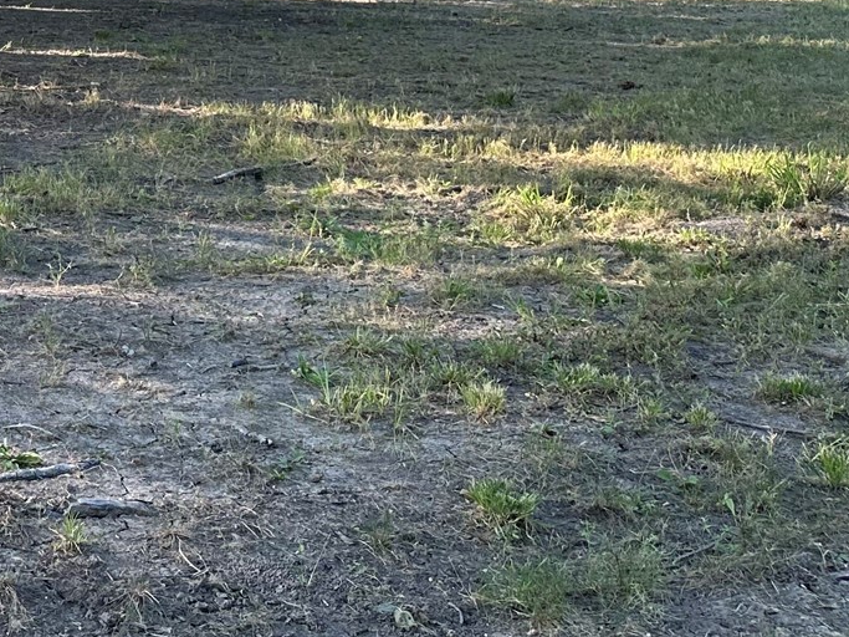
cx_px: -378
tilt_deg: +0.1
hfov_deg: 22.7
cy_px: -78
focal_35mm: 72
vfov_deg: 19.5
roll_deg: -2.3
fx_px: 1766
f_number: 1.78
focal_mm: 6.86
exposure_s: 1/130
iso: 64
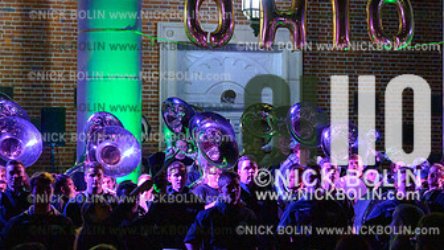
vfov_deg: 11.8
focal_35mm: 103
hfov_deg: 20.6
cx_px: 337
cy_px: 138
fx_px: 1213
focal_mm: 57
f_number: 4
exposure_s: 1/500
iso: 12800
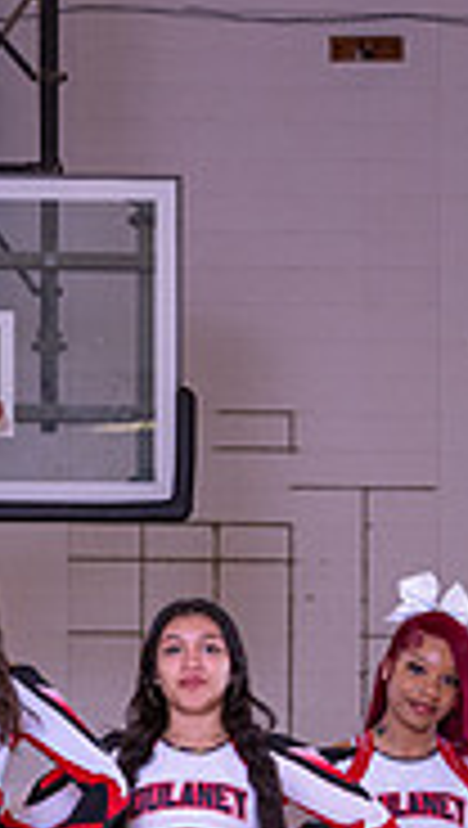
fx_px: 3693
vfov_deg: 12.6
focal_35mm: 168
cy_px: 922
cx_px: 50
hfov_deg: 7.2
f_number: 8
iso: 400
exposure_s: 1/100
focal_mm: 44
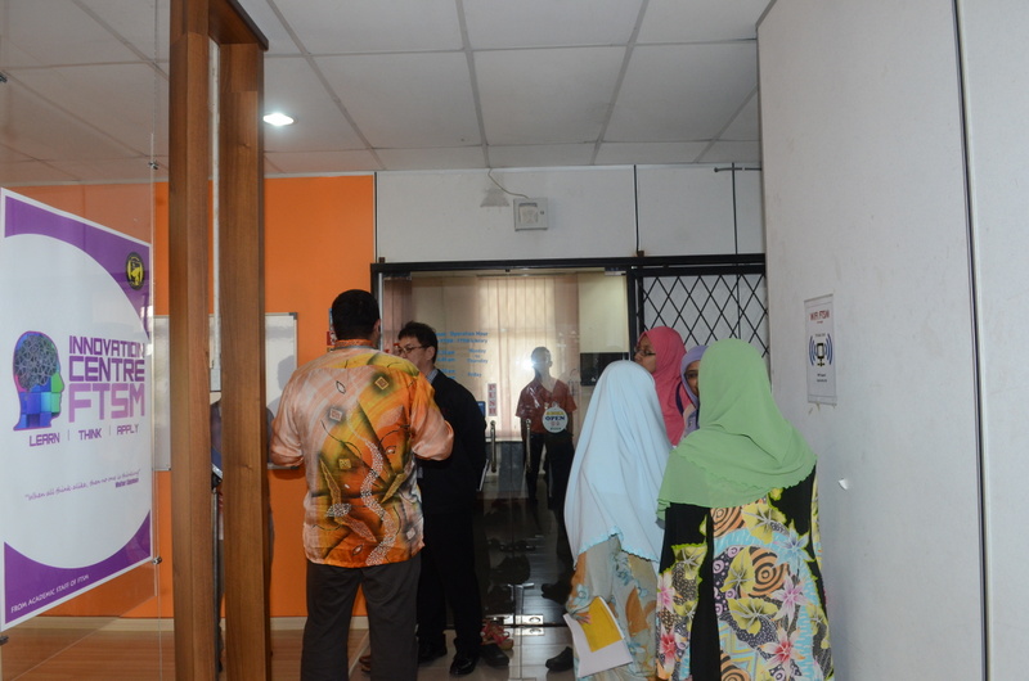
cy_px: 340
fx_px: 727
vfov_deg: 50.2
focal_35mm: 26
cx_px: 514
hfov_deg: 70.5
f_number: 7.1
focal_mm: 17
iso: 1000
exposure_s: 1/60
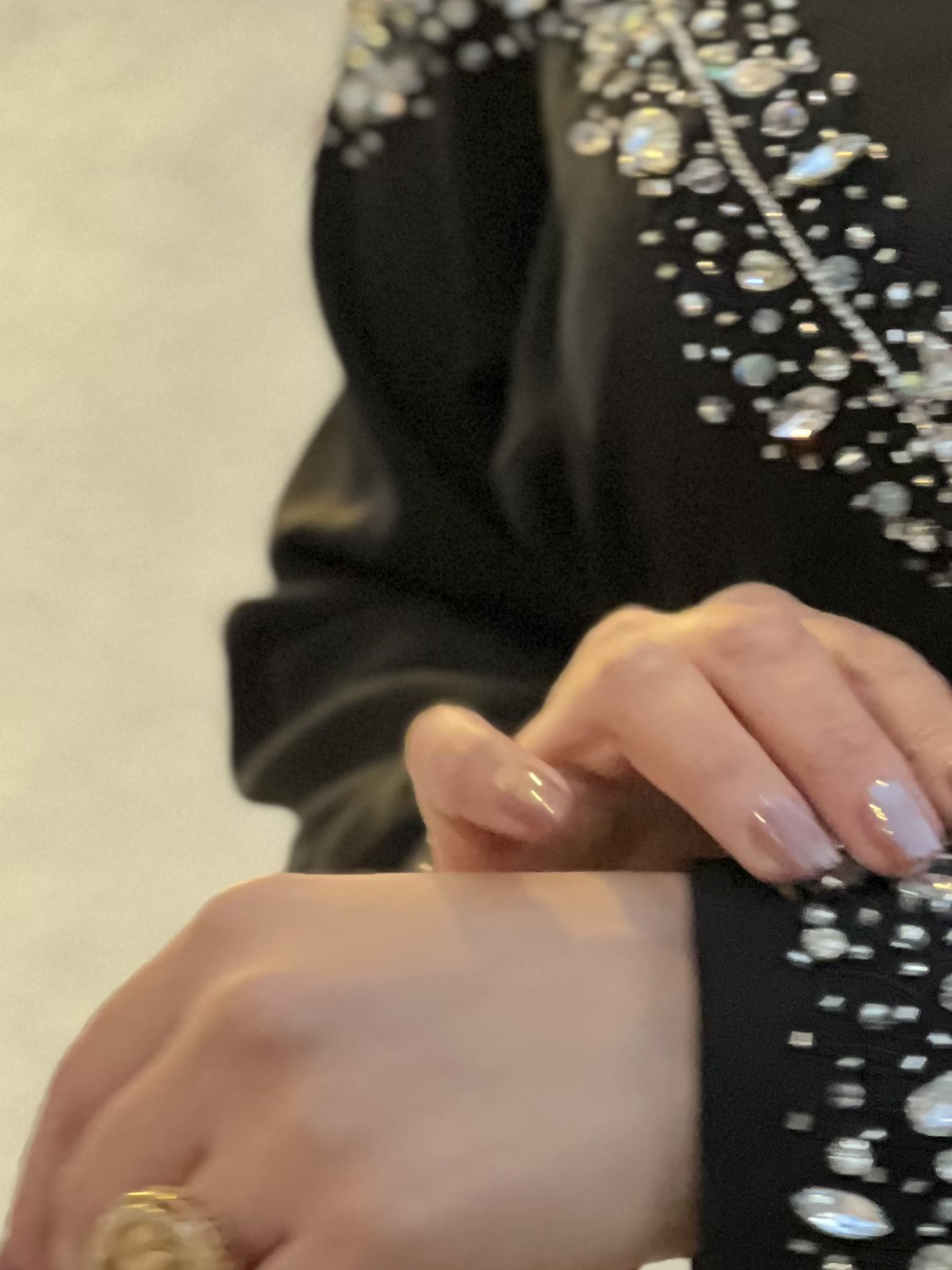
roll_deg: -0.1
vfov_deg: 9.3
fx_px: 7813
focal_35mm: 213
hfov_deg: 6.9
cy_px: 584
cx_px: 1154
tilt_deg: -9.9
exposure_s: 1/14
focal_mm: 9
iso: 500
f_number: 2.8
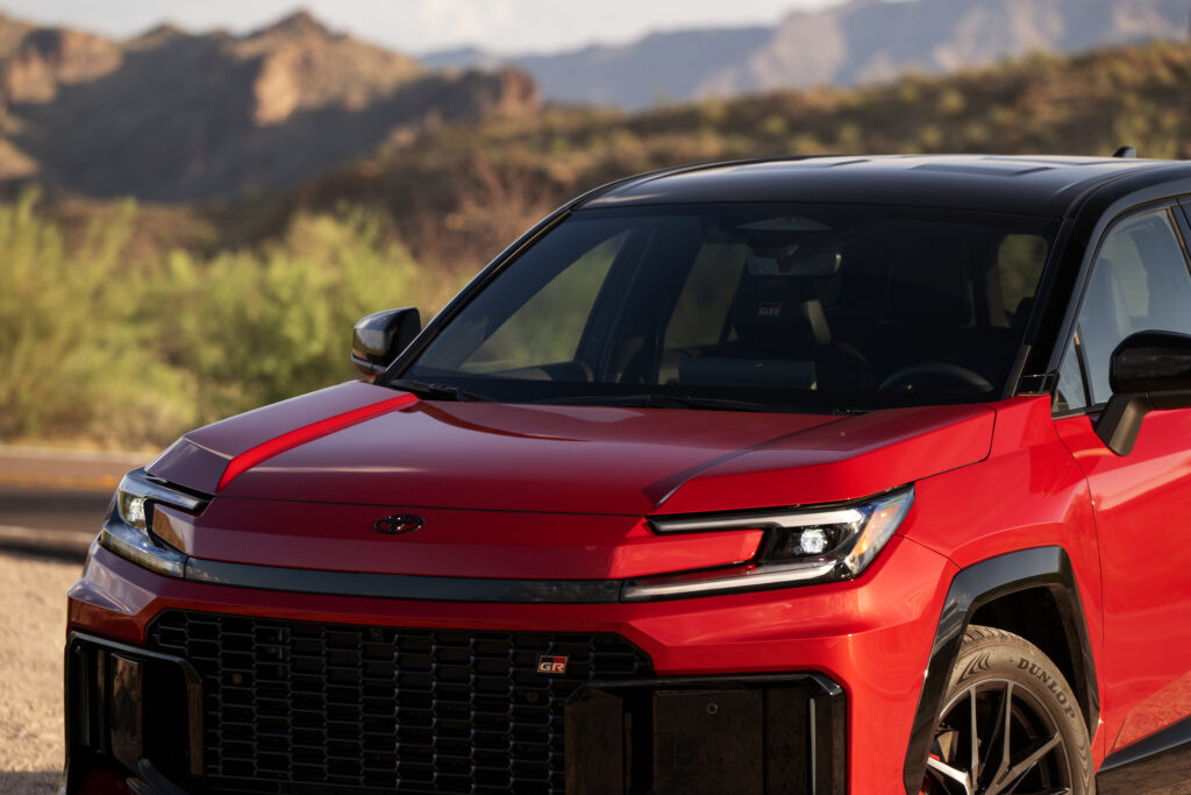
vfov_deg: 8.3
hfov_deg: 12.5
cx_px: 596
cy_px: 398
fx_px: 5459
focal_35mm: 165
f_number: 4.5
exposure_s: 1/320
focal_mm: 165
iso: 250
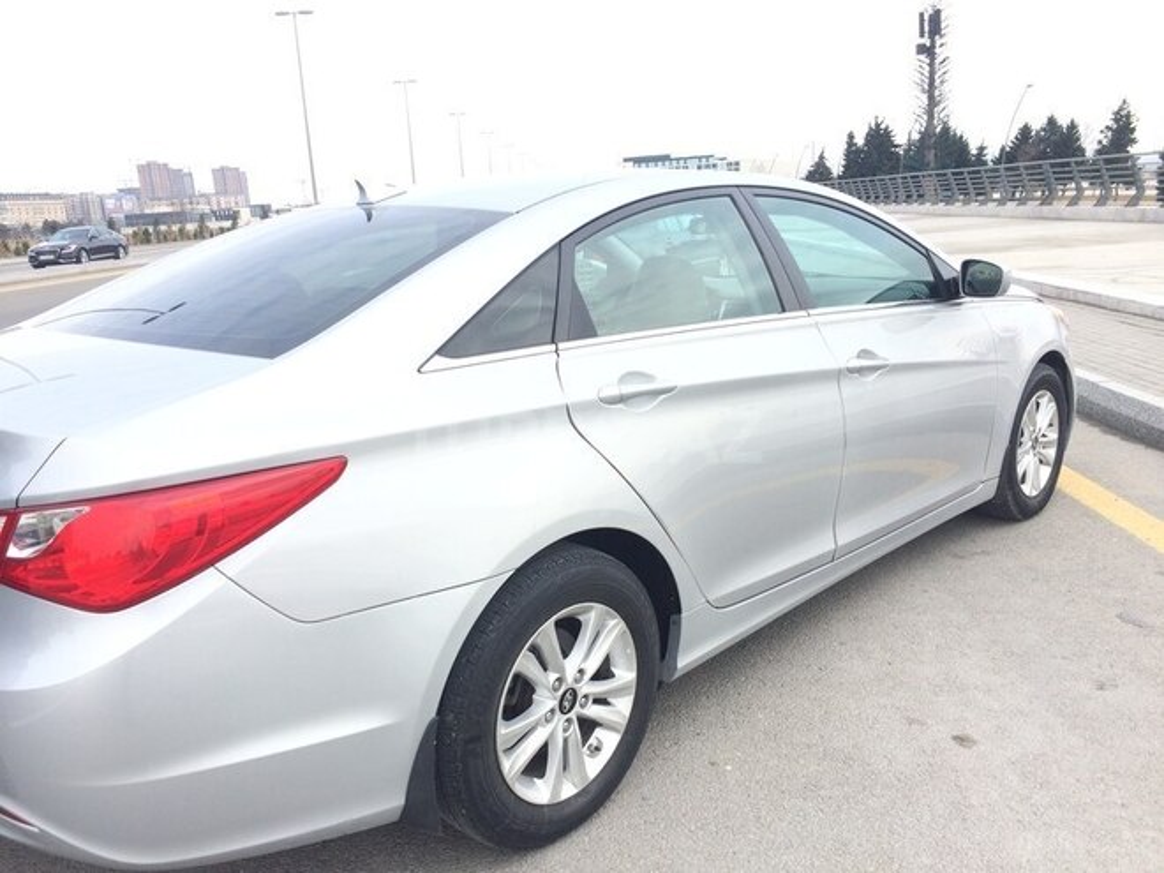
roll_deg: +4.1
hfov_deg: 61.7
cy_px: 436
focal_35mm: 29
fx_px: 975
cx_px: 582
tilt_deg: -14.1
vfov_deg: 48.2
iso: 32
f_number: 2.2
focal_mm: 4.15
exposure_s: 1/533
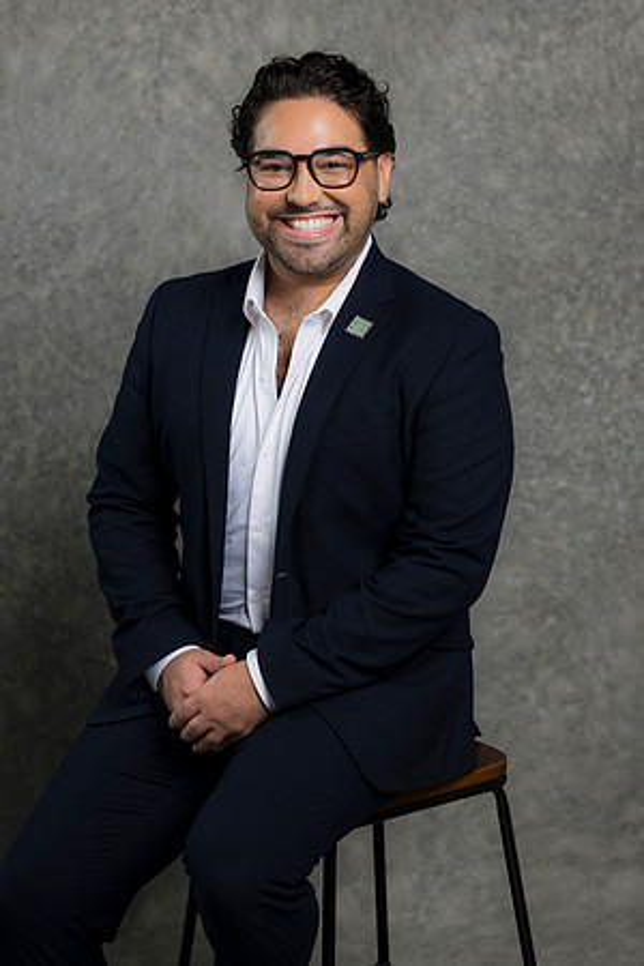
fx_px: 2281
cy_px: 483
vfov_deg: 23.9
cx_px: 322
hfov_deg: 16.1
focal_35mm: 85
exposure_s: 1/200
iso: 125
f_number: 5
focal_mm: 85
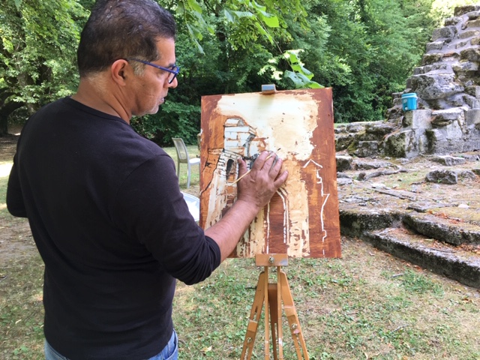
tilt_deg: -9.0
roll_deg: +1.7
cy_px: 180
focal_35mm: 29
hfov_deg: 61.7
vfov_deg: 48.2
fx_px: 402
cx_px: 240
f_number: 2.2
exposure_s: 1/100
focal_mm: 4.15
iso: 40
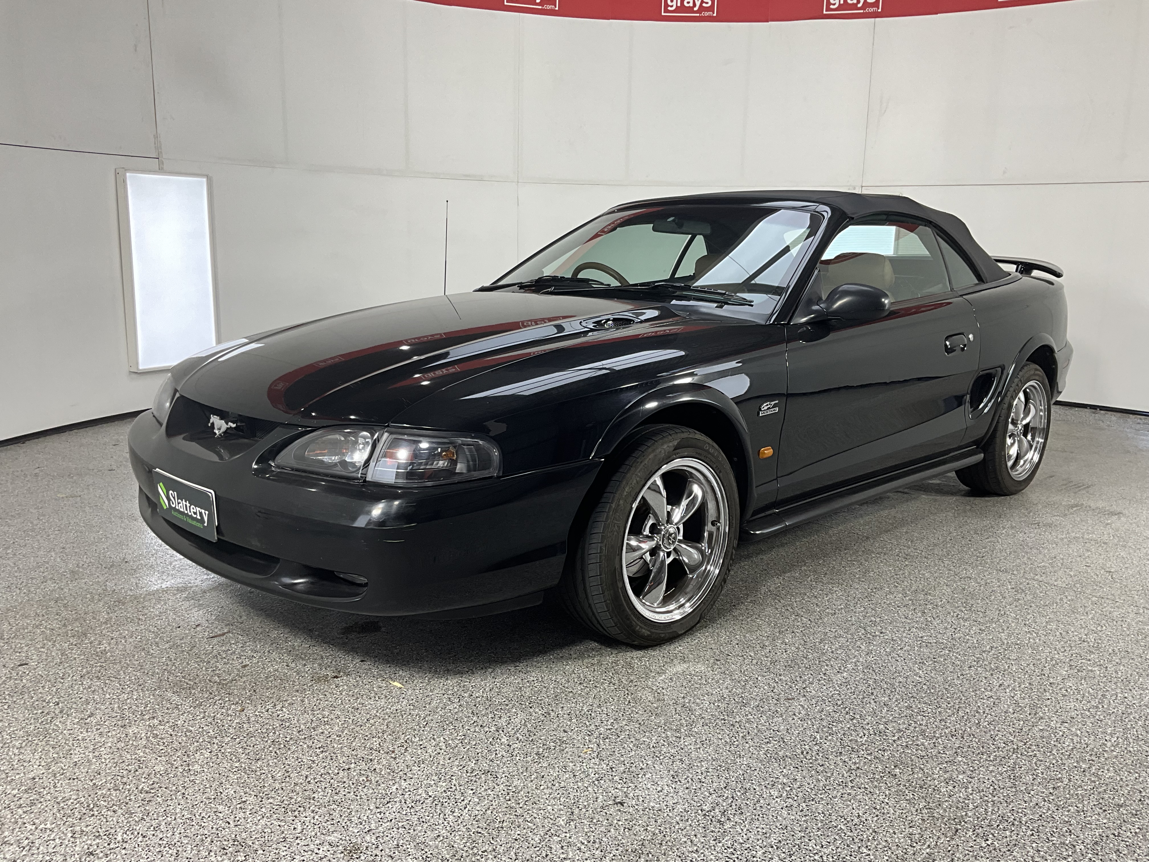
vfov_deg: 48.2
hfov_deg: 61.7
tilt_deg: -10.9
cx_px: 574
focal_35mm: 29
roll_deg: -0.1
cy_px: 431
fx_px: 963
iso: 25
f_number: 1.8
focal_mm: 3
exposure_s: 1/100
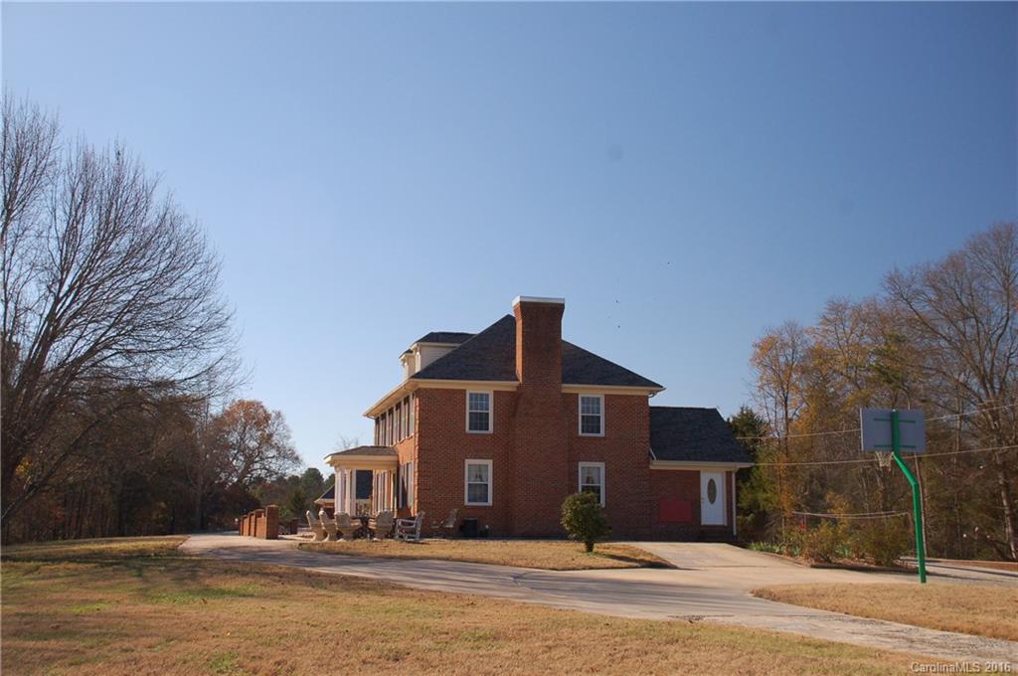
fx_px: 1186
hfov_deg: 46.5
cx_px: 509
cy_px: 338
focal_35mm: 42
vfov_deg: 31.8
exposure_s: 1/500
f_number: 5.6
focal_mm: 28
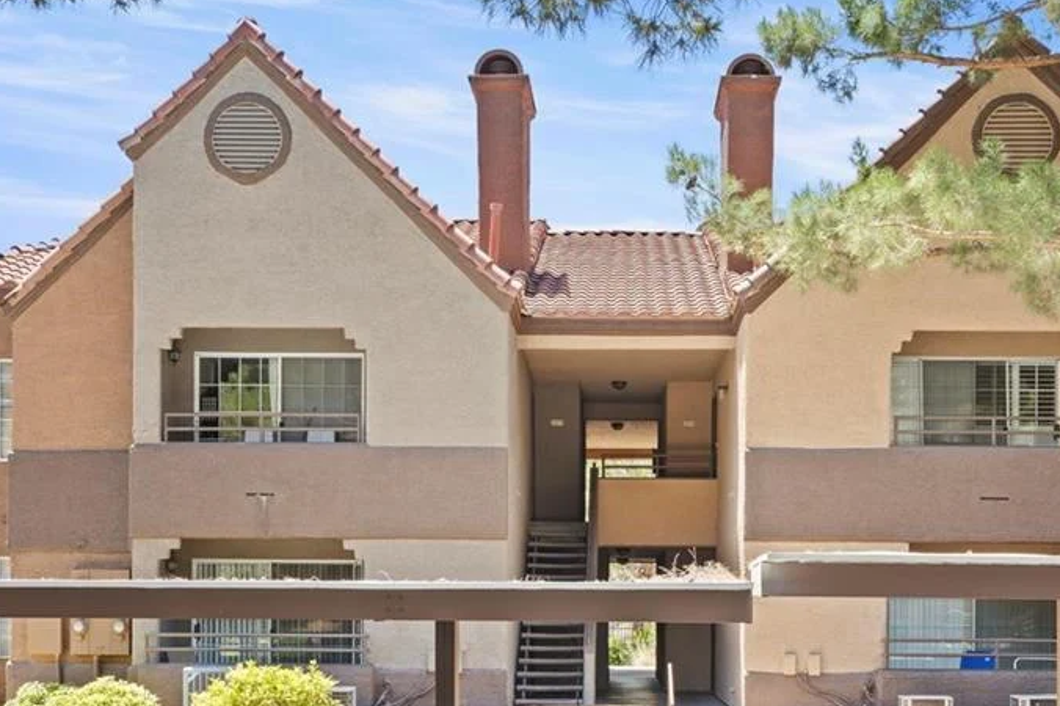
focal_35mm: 53
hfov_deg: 37.4
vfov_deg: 25.3
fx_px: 1560
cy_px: 475
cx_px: 646
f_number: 9
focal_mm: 35
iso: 160
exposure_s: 1/10
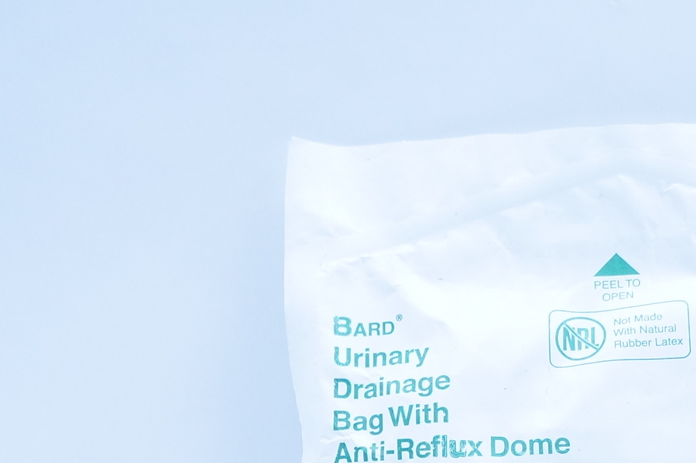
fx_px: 1854
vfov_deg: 13.8
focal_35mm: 96
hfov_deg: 20.8
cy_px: 564
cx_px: 620
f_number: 4.5
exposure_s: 1/250
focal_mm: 20
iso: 800
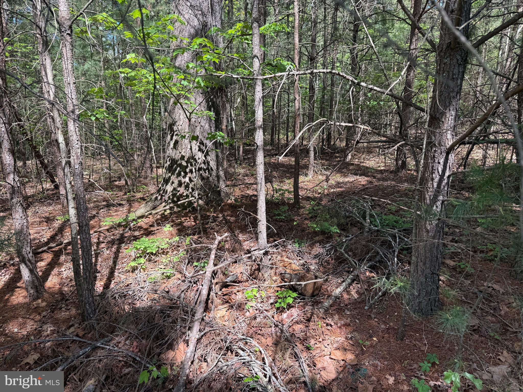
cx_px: 262
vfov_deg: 56.8
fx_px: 363
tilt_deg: -11.8
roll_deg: -0.8
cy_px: 196
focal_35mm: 24
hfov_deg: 71.6
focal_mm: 6.76
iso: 80
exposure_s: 1/504
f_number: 1.78
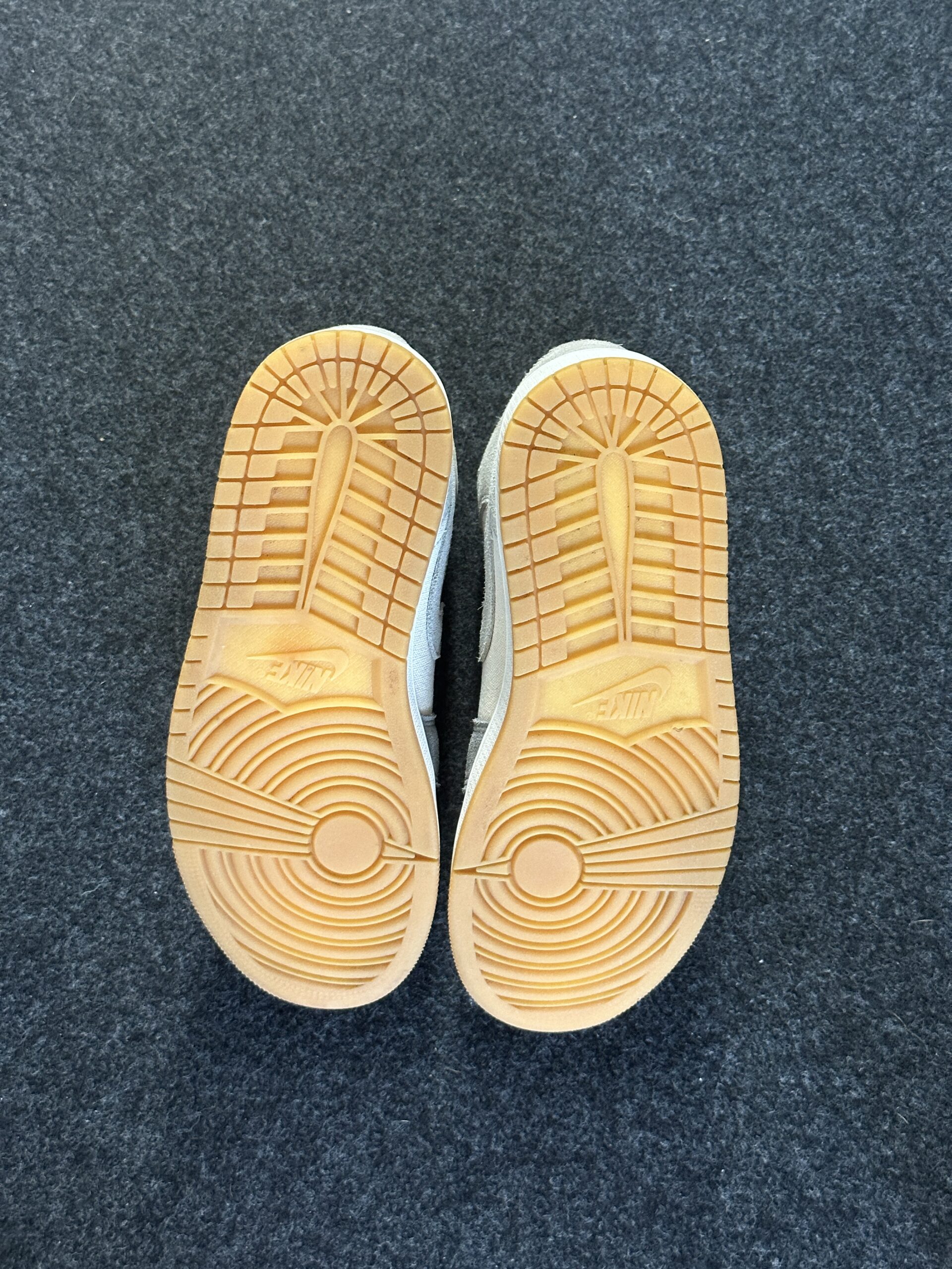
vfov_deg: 39.7
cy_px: 634
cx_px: 476
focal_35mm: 48
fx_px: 1760
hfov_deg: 30.3
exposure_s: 1/33
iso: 400
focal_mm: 6.86
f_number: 1.78
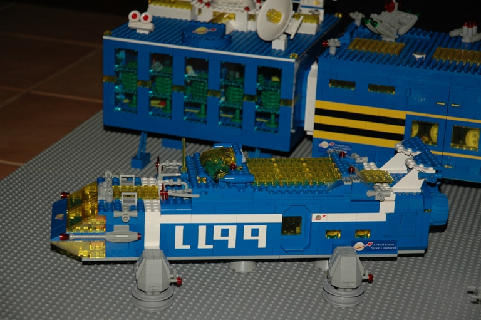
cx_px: 240
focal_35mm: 93
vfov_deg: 14.7
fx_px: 1242
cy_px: 160
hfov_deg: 21.9
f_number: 4.5
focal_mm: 62
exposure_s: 1/60
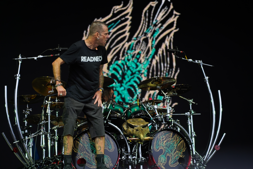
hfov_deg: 19.5
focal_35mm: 105
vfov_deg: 13.0
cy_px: 84
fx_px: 738
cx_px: 126
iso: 250
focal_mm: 105
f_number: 4
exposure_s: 1/125
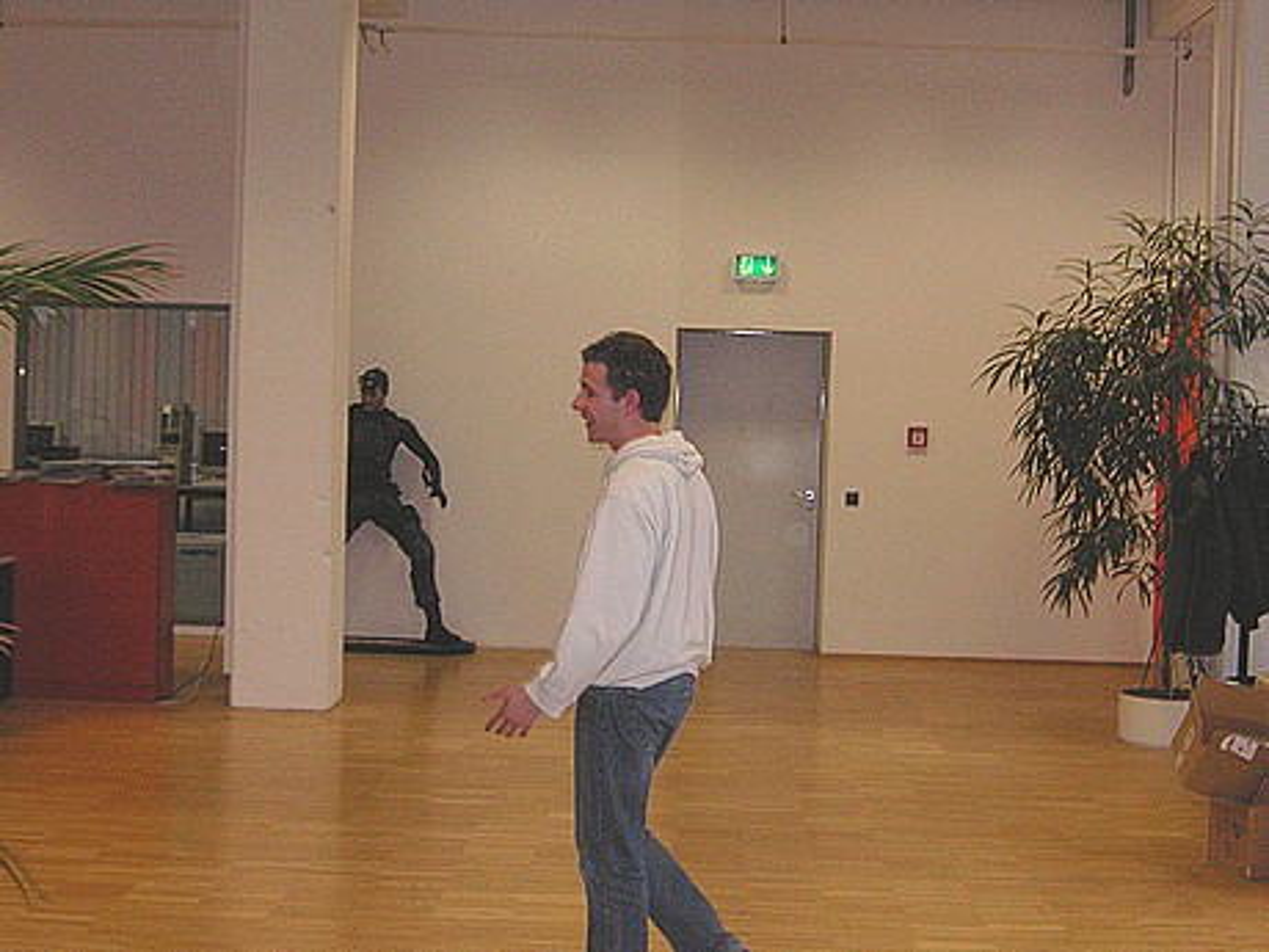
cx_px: 634
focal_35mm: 58
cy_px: 476
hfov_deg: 33.2
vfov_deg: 25.2
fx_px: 2126
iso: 160
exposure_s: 1/60
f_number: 3.7
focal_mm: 9.6
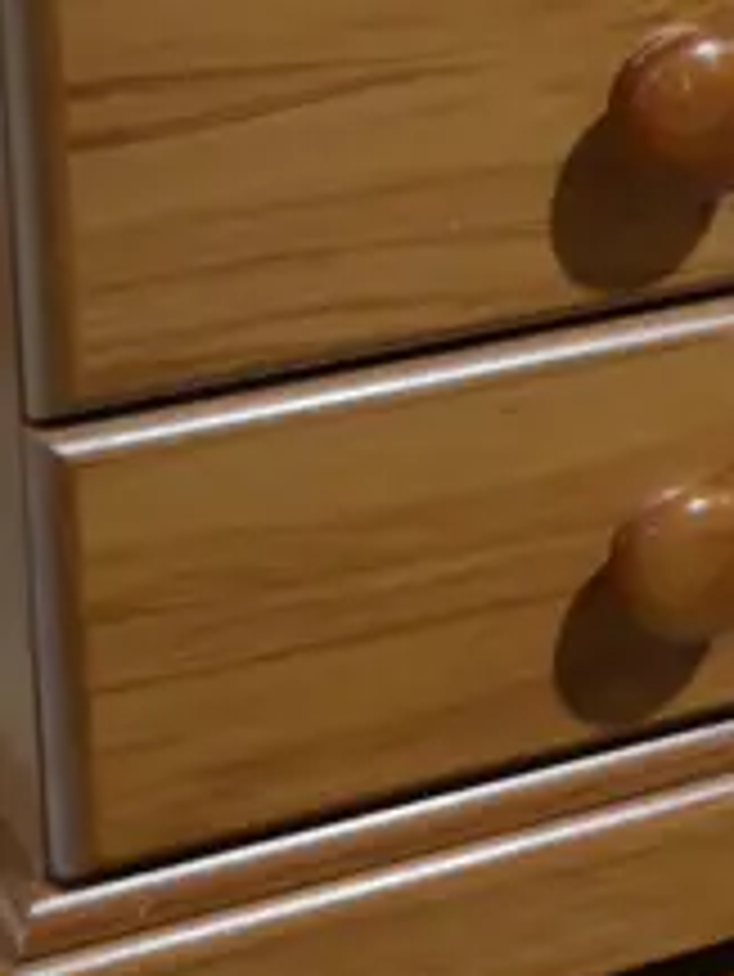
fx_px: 3728
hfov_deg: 9.9
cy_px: 144
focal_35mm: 132
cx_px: 1725
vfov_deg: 14.8
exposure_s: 1/60
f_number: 3.5
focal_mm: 14
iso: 250
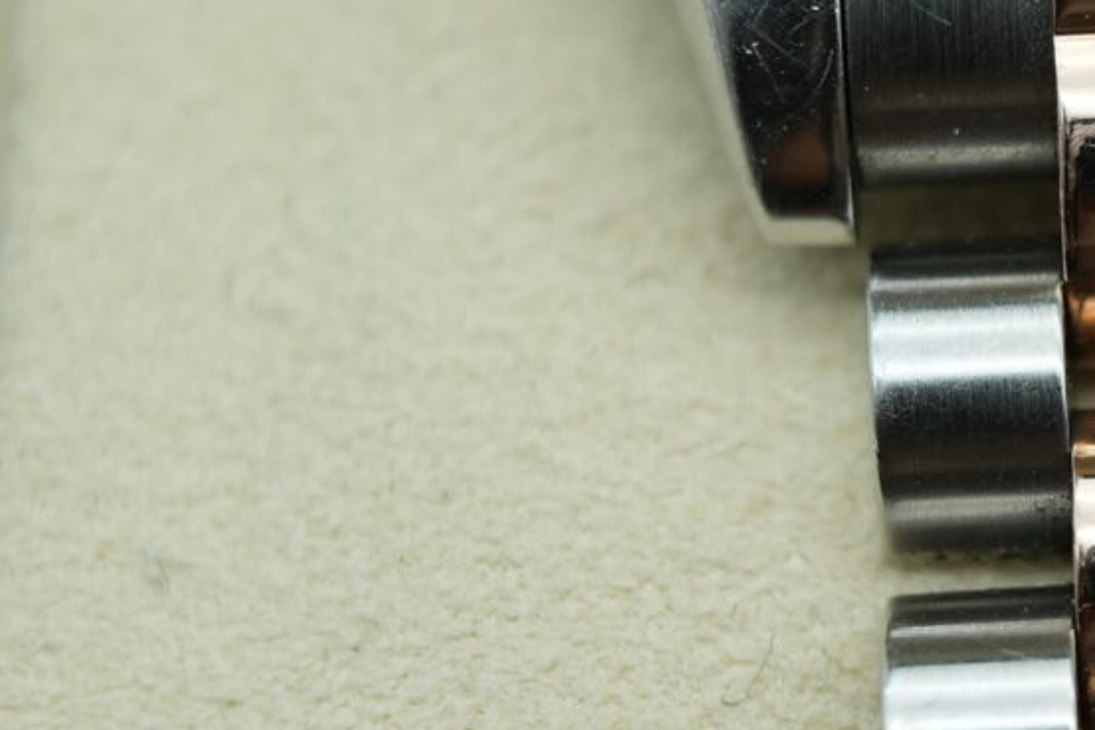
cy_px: 466
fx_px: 4928
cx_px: 1228
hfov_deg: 12.4
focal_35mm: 162
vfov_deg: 8.5
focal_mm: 35
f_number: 5
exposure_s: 1/250
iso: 400
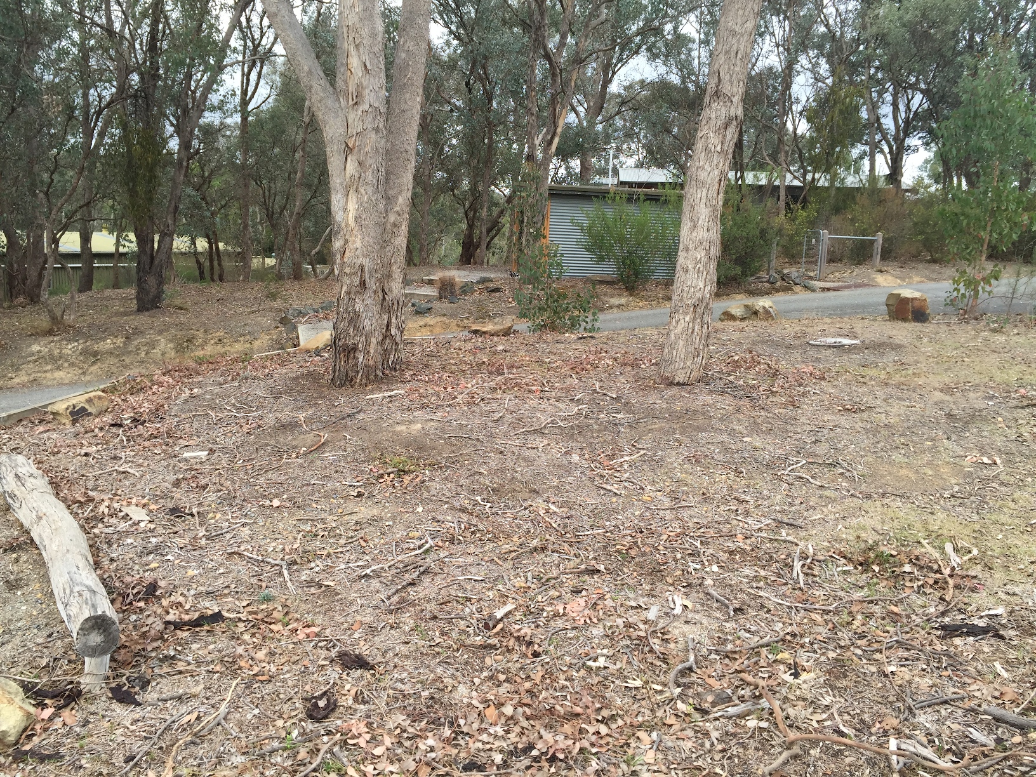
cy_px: 388
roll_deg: -3.3
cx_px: 518
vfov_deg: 48.2
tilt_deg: -9.8
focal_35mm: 29
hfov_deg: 61.7
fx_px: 868
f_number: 2.2
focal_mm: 4.15
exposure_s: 1/250
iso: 32
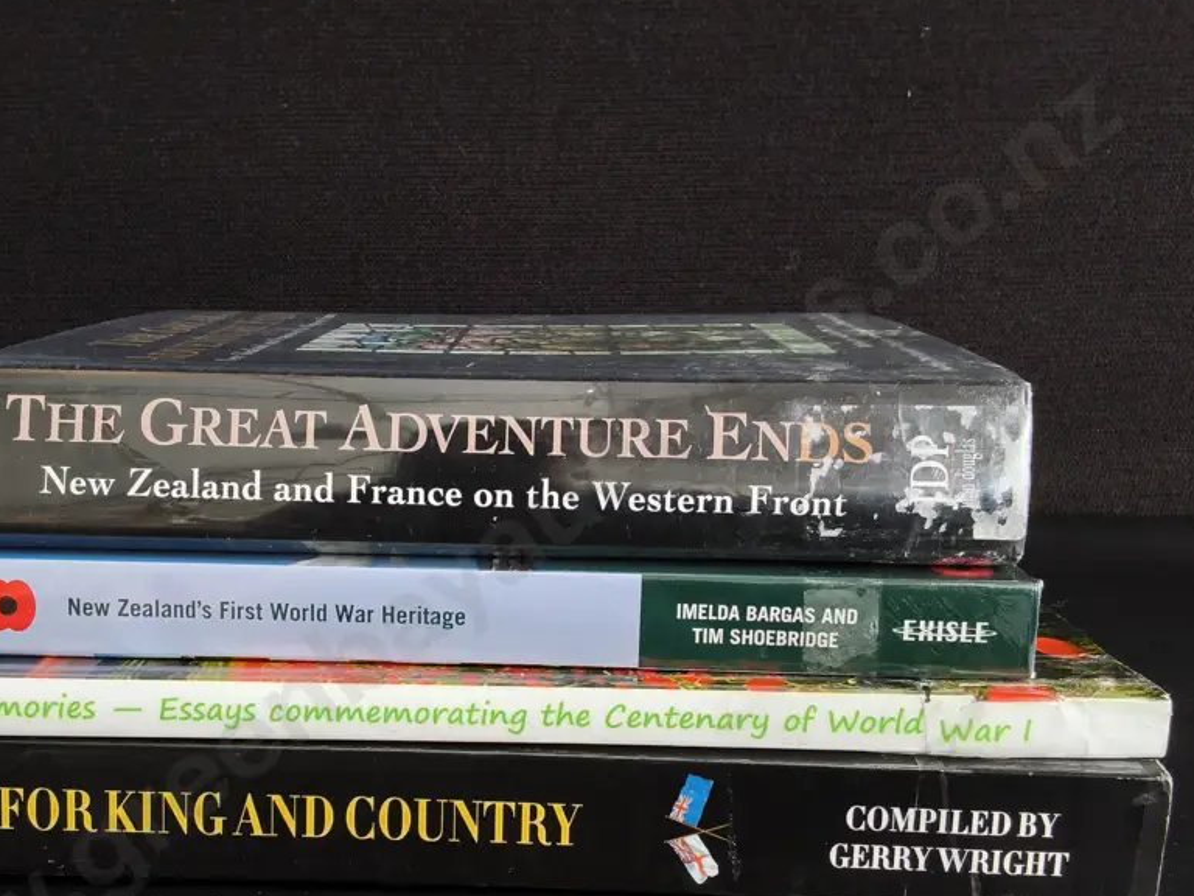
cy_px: 579
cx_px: 471
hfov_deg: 51.0
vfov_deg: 39.3
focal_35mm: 36
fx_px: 1242
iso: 64
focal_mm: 2.87
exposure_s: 1/100
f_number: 2
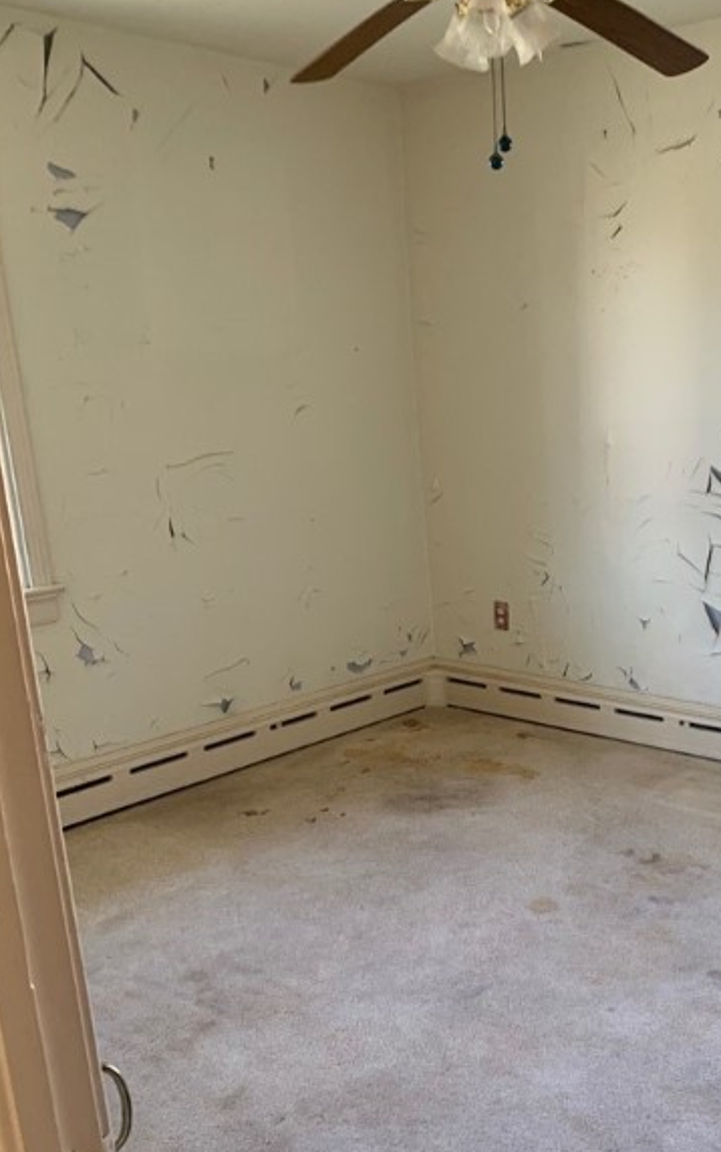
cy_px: 747
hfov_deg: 33.8
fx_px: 1162
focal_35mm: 37
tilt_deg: -17.6
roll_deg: +1.5
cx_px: 540
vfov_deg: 51.9
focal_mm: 4.25
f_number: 1.8
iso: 125
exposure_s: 1/60
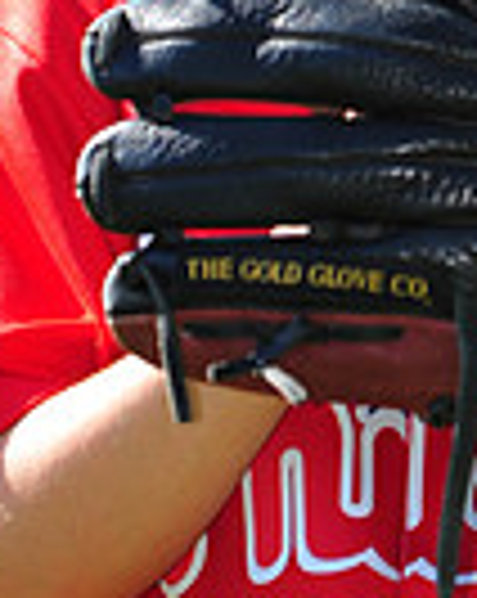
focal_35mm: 675
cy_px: -288
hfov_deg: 2.3
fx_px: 11939
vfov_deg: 2.9
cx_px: 513
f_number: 5
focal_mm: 165
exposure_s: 1/500
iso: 200
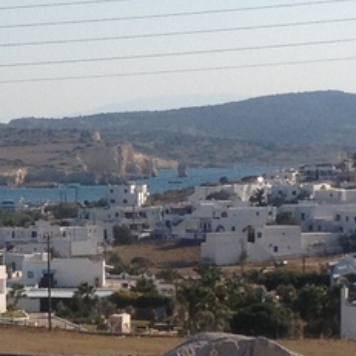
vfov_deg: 8.2
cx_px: -102
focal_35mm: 214
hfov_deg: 8.1
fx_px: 2490
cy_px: 299
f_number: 2.4
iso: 50
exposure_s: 1/3067
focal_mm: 4.28
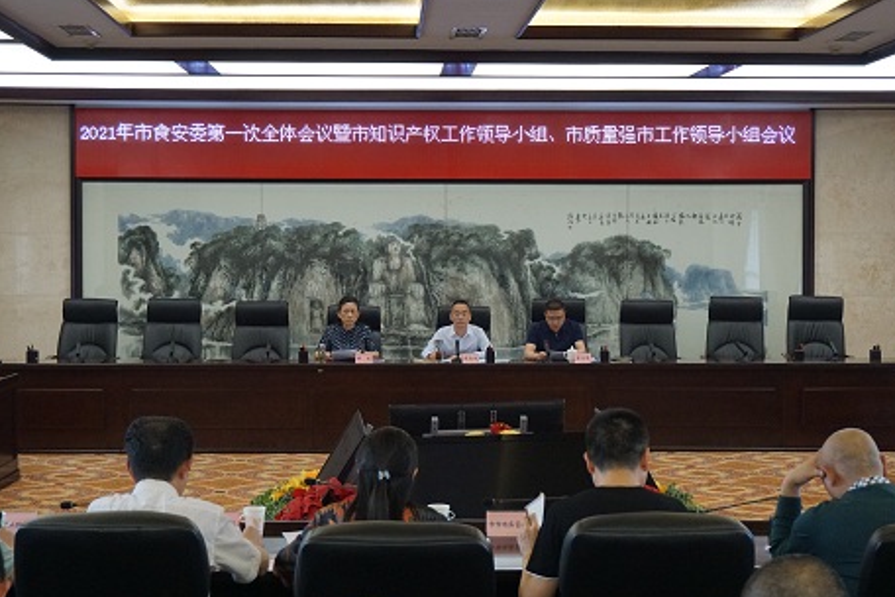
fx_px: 1431
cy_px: 286
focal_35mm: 58
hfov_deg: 34.7
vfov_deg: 23.6
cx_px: 440
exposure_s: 1/160
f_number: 5.6
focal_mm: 35
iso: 1600
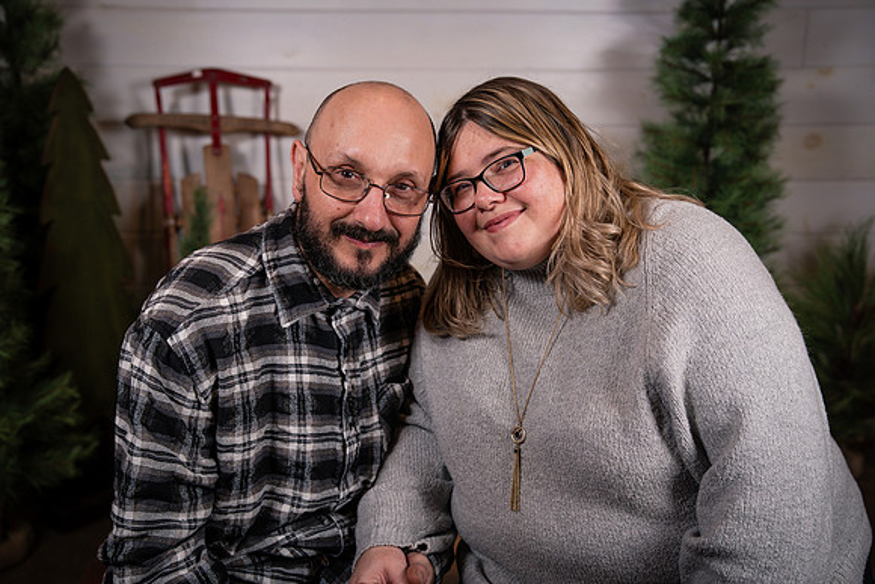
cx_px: 438
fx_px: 972
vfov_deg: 33.4
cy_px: 292
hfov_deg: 48.4
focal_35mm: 40
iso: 250
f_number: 3.5
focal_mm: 40
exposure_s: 1/250
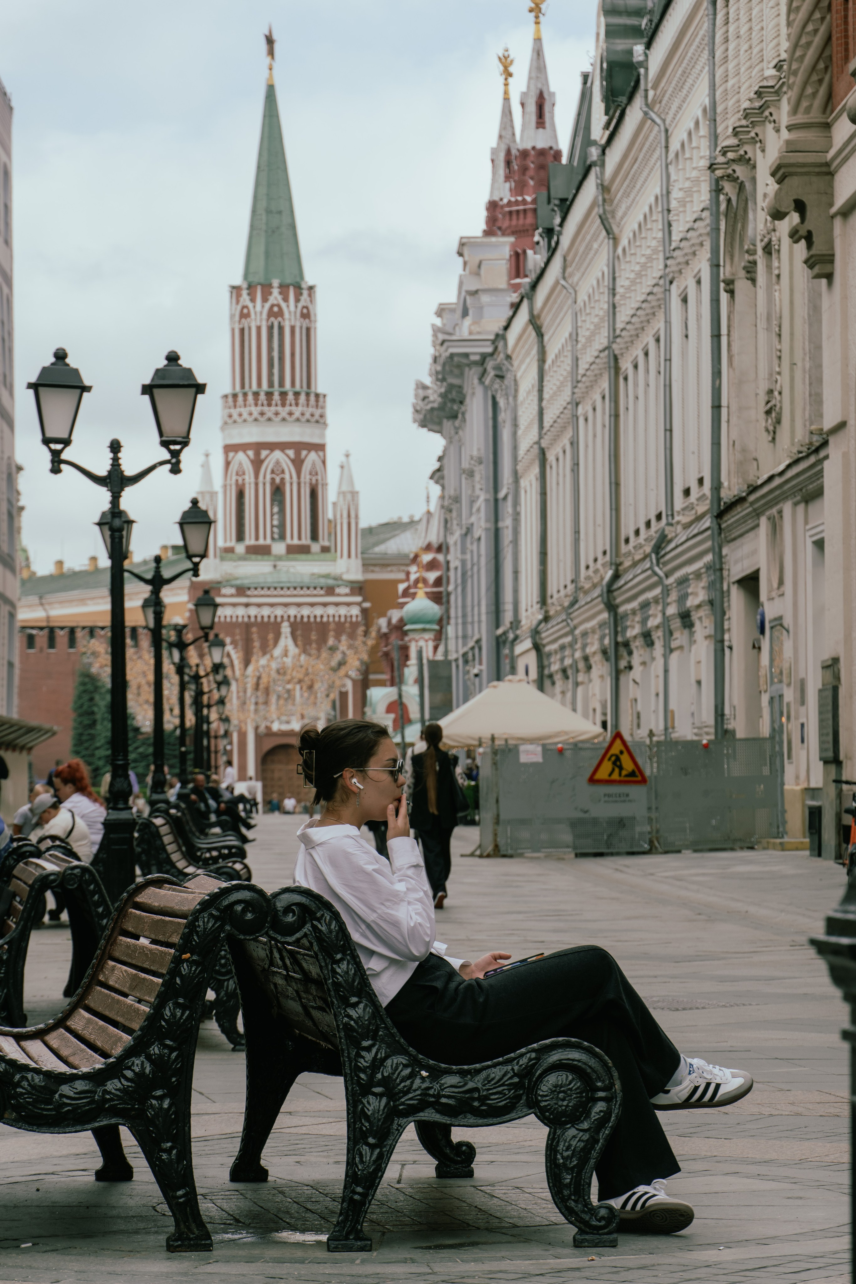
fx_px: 3745
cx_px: 428
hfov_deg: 13.0
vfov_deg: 19.5
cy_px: 642
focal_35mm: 105
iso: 100
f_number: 5.6
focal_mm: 70
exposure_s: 1/250
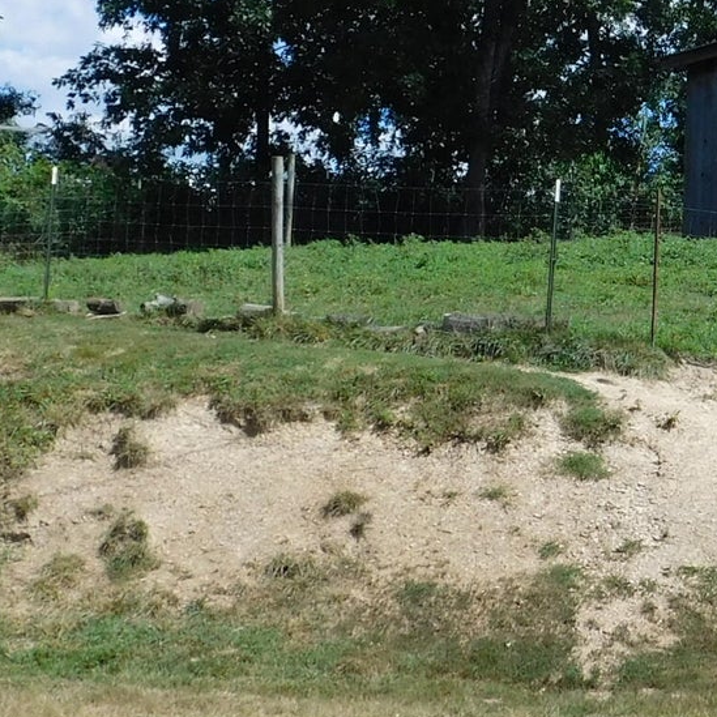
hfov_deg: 21.2
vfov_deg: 21.8
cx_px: 714
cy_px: 222
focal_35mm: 79
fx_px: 1851
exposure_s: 1/500
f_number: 6
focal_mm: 4
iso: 125
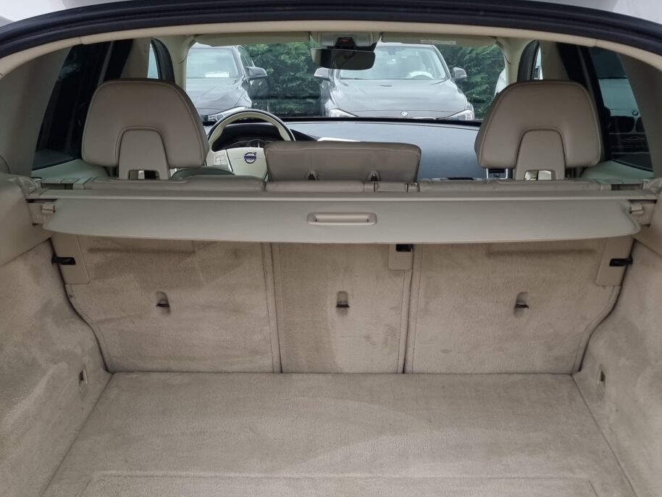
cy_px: 432
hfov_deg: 44.8
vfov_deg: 32.9
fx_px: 803
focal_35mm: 42
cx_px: 342
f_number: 1.8
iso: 64
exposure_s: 1/100
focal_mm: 6.7
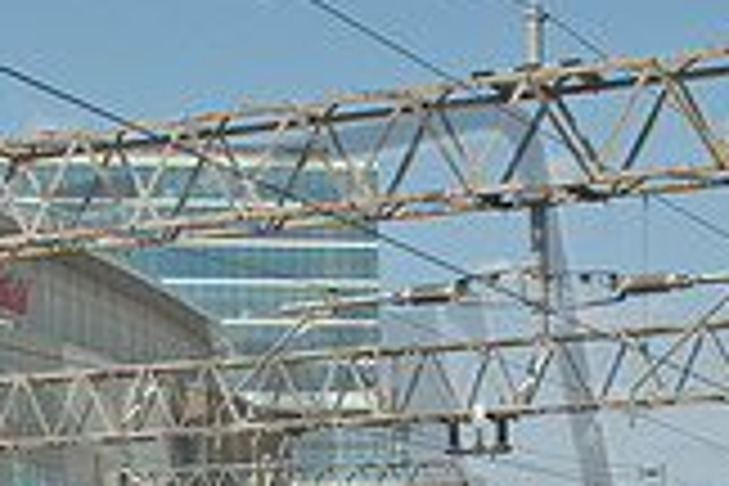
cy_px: 632
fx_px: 2389
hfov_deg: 17.1
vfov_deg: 11.3
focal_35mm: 118
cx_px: 45
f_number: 9
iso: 200
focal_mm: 22
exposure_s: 1/320
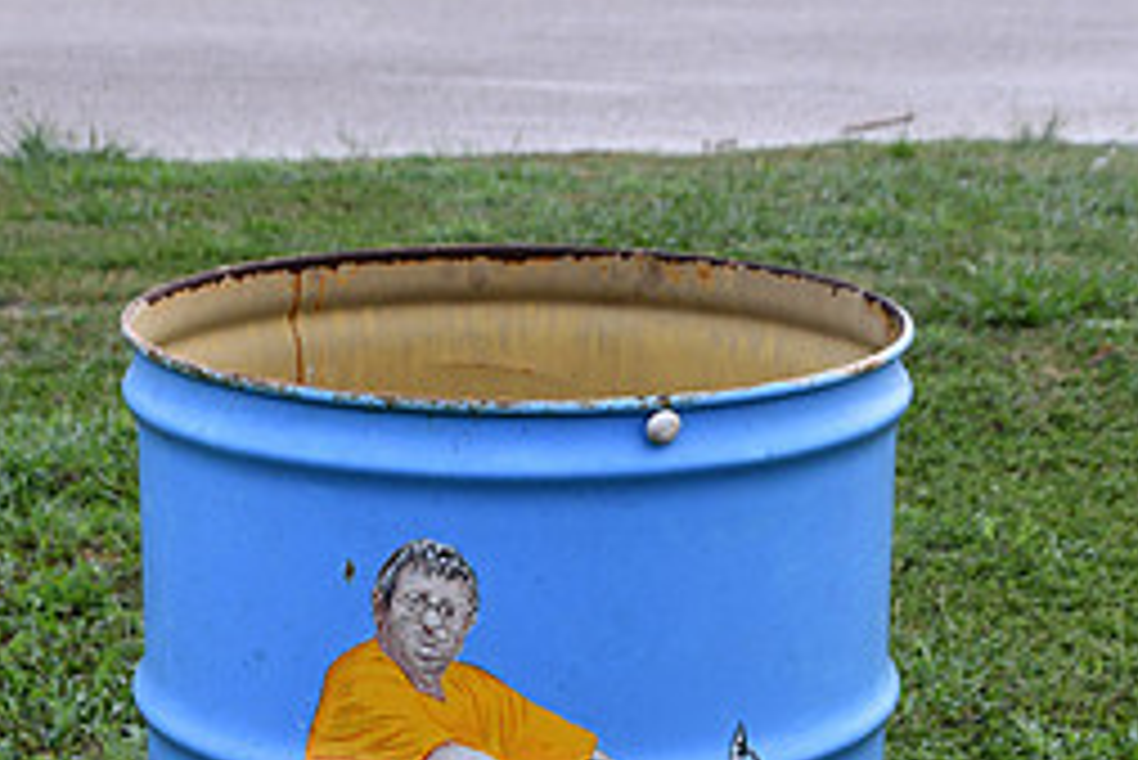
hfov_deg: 18.6
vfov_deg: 12.4
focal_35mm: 110
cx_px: 616
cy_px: 704
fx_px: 3479
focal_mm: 32
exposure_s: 1/250
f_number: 5.6
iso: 360
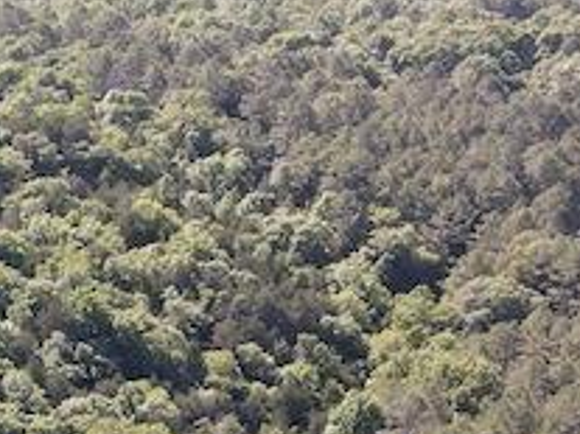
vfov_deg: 12.1
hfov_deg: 13.8
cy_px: 675
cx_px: -664
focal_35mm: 116
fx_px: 1942
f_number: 2.8
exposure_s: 1/15
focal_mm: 4.5
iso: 150
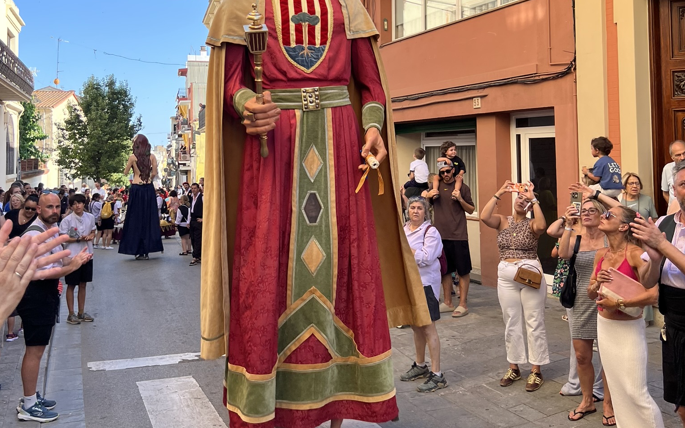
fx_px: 691
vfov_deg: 33.9
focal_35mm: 37
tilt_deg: +3.8
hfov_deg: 52.8
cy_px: 117
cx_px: 344
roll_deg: +1.1
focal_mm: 5.7
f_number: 1.5
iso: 50
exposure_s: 1/957
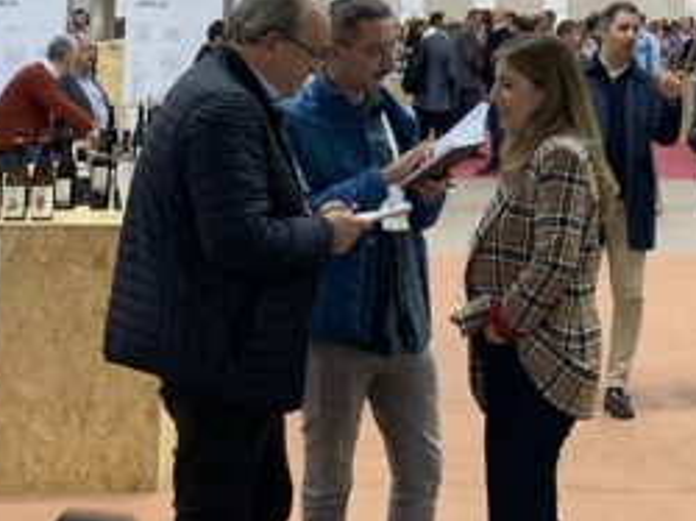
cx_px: 624
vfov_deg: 17.4
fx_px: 1607
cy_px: -139
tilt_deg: +6.1
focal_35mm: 80
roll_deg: -1.2
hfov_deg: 23.8
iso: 80
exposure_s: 1/100
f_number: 1.8
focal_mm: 4.25
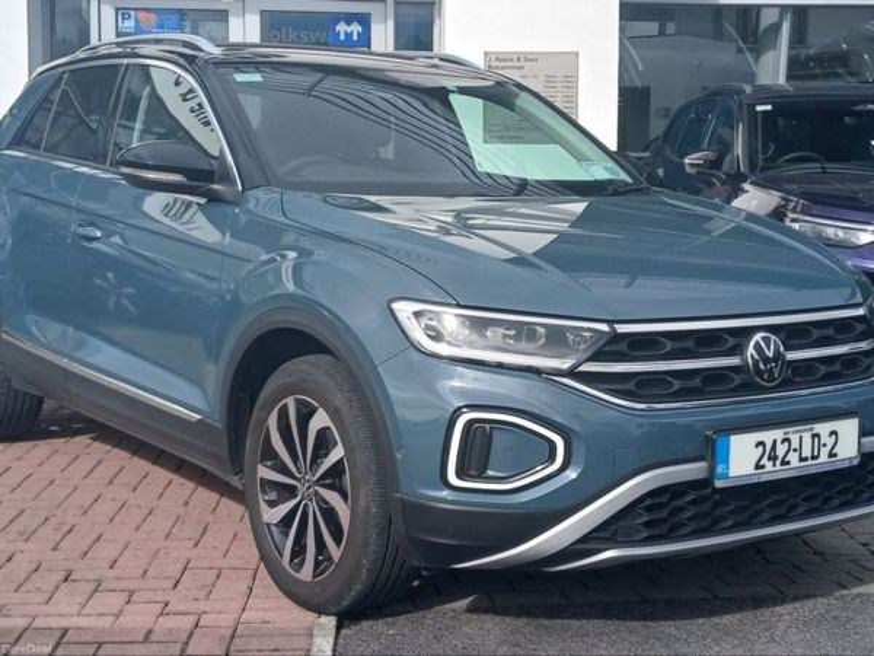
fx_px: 656
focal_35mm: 26
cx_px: 437
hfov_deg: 67.3
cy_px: 328
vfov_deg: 53.1
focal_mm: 3.98
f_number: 1.8
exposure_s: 1/582
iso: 20
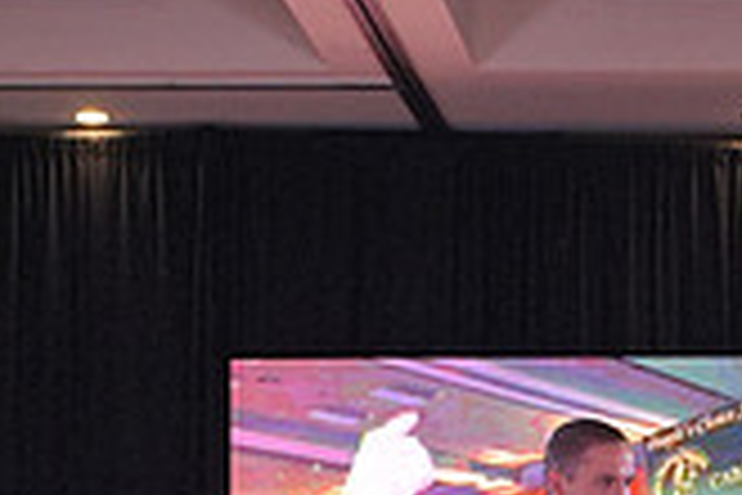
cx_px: 976
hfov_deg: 11.0
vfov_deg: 7.4
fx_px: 3772
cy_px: 749
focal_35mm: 183
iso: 2000
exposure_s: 1/400
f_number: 4
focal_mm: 35
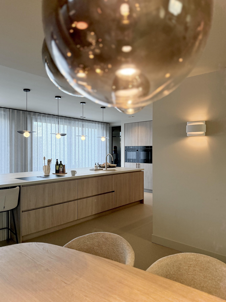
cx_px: 113
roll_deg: -0.3
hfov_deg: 56.8
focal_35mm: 24
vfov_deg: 71.6
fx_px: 209
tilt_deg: +0.1
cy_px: 151
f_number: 1.78
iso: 320
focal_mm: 6.76
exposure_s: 1/100
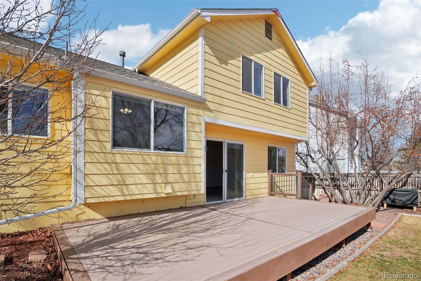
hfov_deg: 95.0
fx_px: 193
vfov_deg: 72.0
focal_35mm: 16
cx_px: 210
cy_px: 140
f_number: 8
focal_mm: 11
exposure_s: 1/350
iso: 50
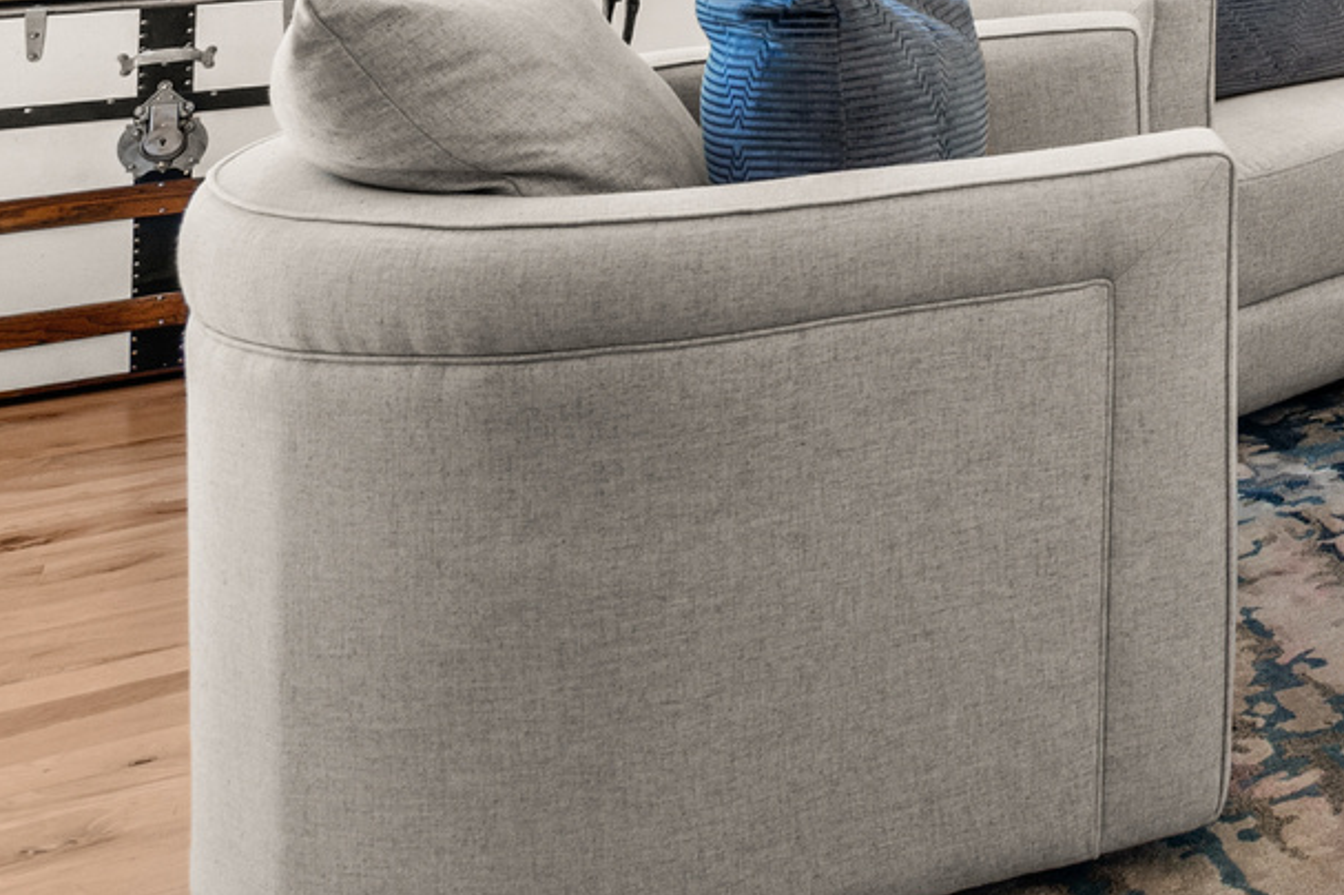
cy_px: -388
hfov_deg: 25.5
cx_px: 2084
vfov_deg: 21.1
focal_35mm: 56
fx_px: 2078
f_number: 7.1
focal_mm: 16.5
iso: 500
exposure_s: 1/6
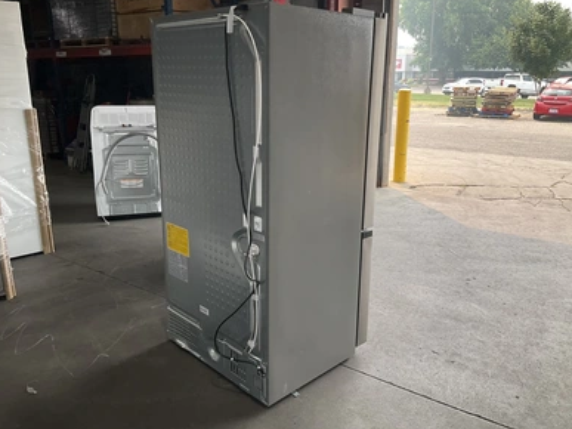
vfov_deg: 46.8
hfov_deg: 60.0
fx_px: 496
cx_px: 288
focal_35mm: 30
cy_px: 212
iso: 20
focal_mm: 3
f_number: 1.8
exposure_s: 1/163
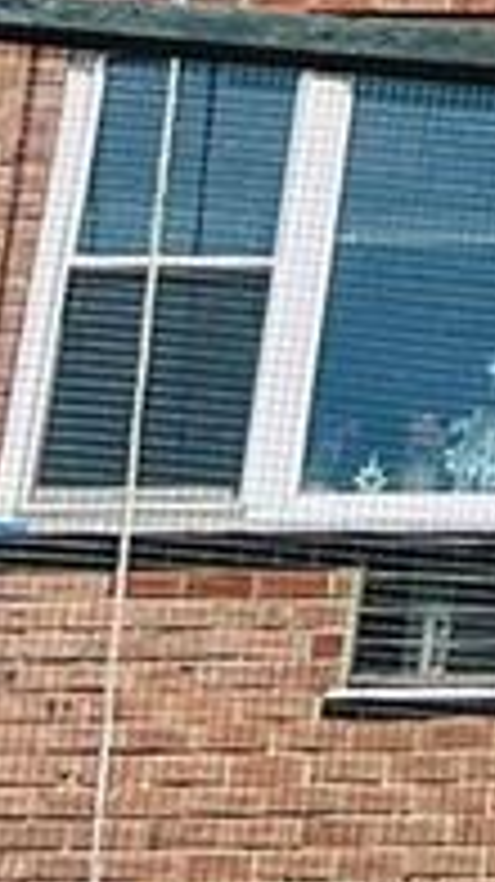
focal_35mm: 222
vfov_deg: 7.7
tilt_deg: +44.6
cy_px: -2218
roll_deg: +5.3
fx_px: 5189
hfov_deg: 5.0
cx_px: 1863
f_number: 1.5
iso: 50
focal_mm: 5.7
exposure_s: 1/4630
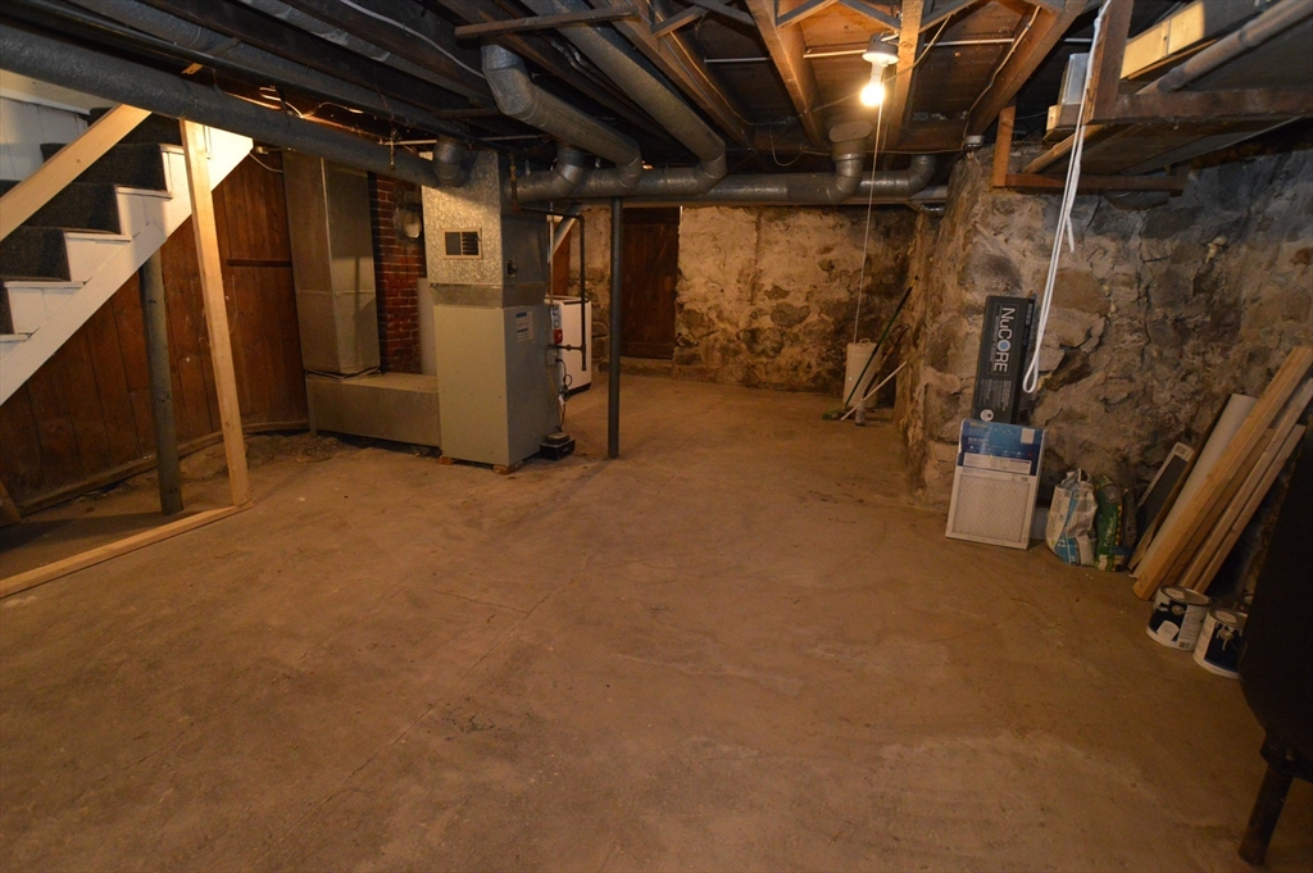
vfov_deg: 72.0
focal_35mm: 16
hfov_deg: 95.0
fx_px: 601
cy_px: 436
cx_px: 656
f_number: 4.5
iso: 2500
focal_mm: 11
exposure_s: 1/60
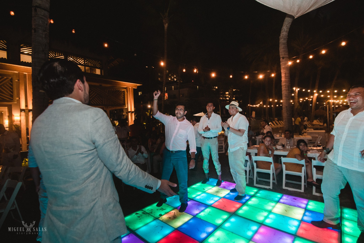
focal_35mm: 18
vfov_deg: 67.4
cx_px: 182
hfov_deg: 90.0
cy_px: 122
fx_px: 182
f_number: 3.2
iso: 2000
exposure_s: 1/100
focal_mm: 18
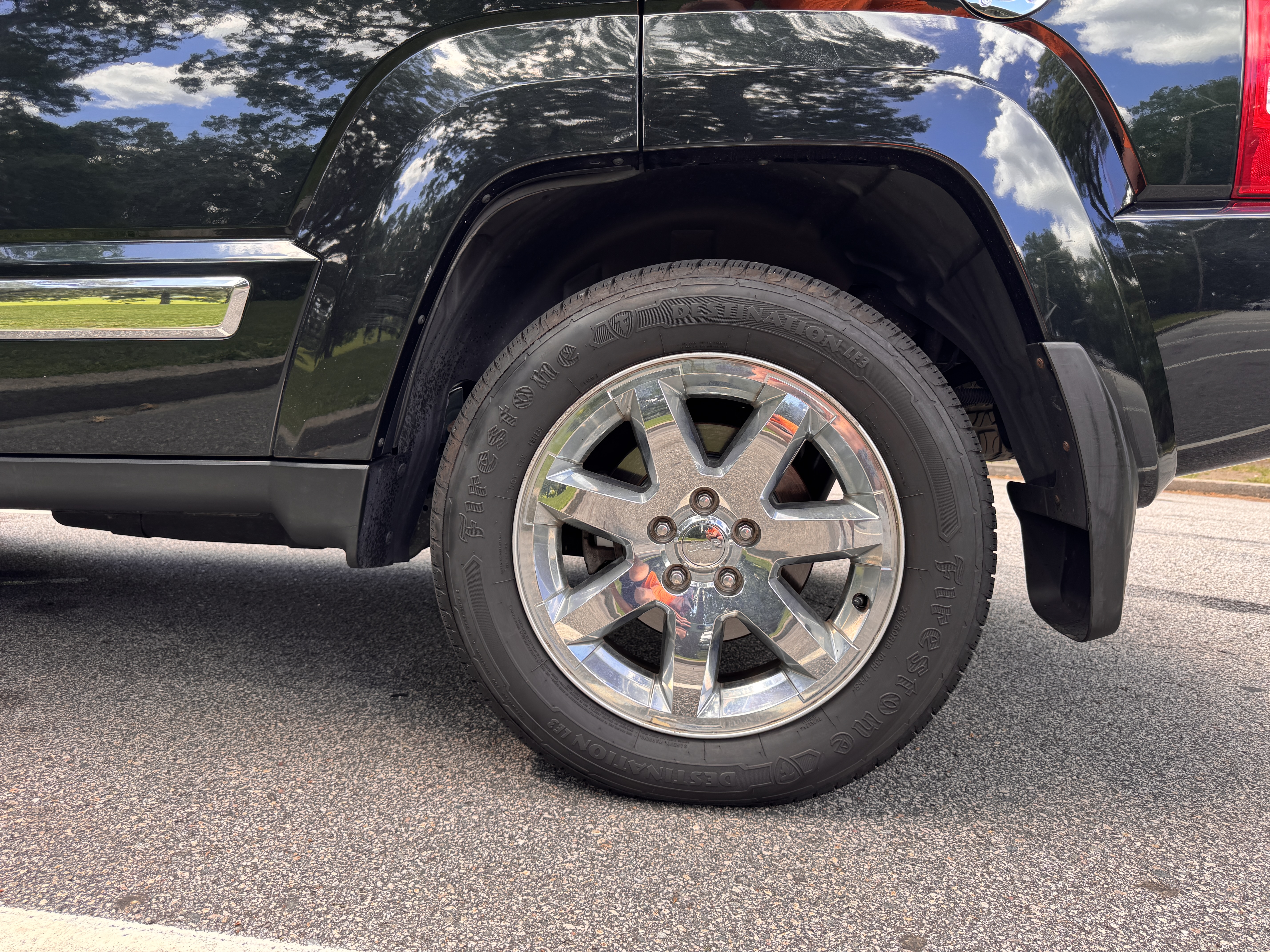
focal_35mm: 24
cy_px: 476
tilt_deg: -4.4
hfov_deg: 71.6
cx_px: 635
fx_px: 881
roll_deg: -3.7
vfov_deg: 56.8
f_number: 1.78
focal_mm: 6.76
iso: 64
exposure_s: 1/182
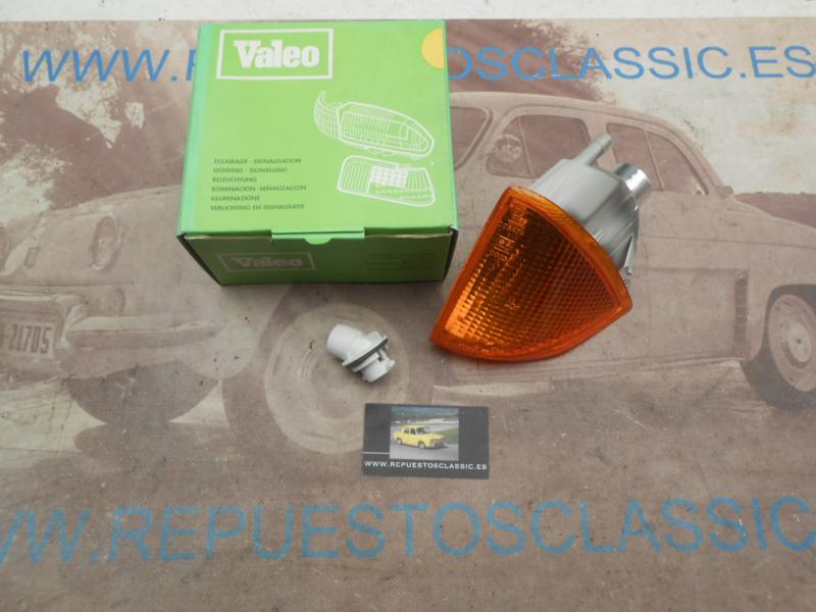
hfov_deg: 67.3
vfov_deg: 53.1
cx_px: 408
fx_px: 613
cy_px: 306
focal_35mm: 26
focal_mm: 4.6
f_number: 3.5
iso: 125
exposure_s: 1/30
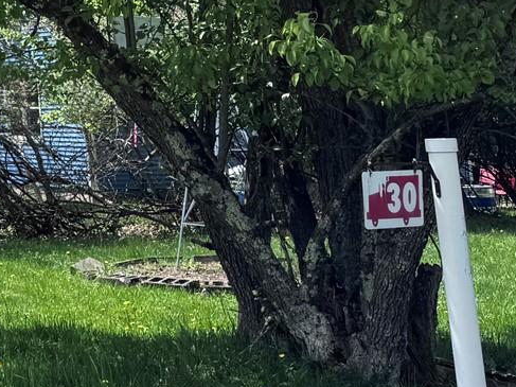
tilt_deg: +8.8
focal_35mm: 101
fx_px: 1505
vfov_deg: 14.0
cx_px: -502
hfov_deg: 15.6
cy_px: -127
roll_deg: +0.9
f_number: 1.78
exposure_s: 1/3096
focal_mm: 6.76
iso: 80
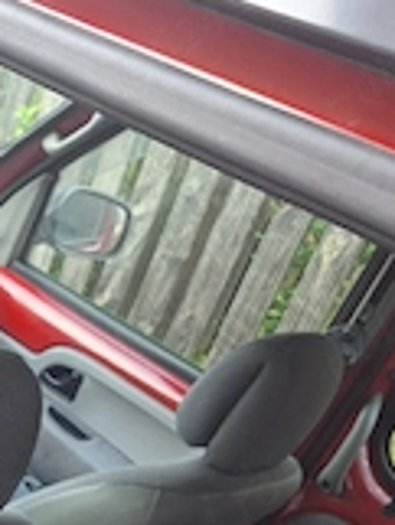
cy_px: 593
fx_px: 866
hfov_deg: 24.4
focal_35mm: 57
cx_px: -13
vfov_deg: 29.9
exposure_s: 1/50
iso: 100
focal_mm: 5.54
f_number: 1.8
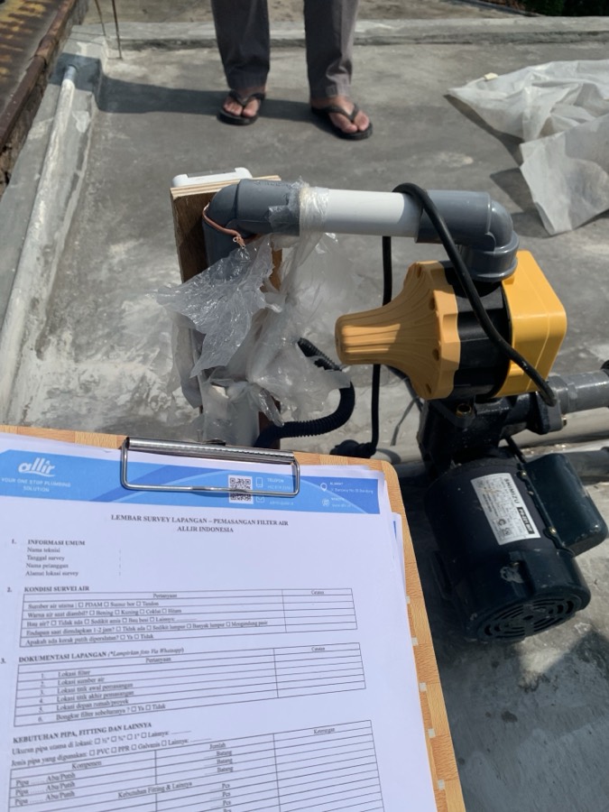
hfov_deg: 53.1
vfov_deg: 67.3
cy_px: 406
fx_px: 610
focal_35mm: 26
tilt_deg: -43.9
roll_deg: -1.8
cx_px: 304
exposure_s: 1/7407
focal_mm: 4.25
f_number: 1.8
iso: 25
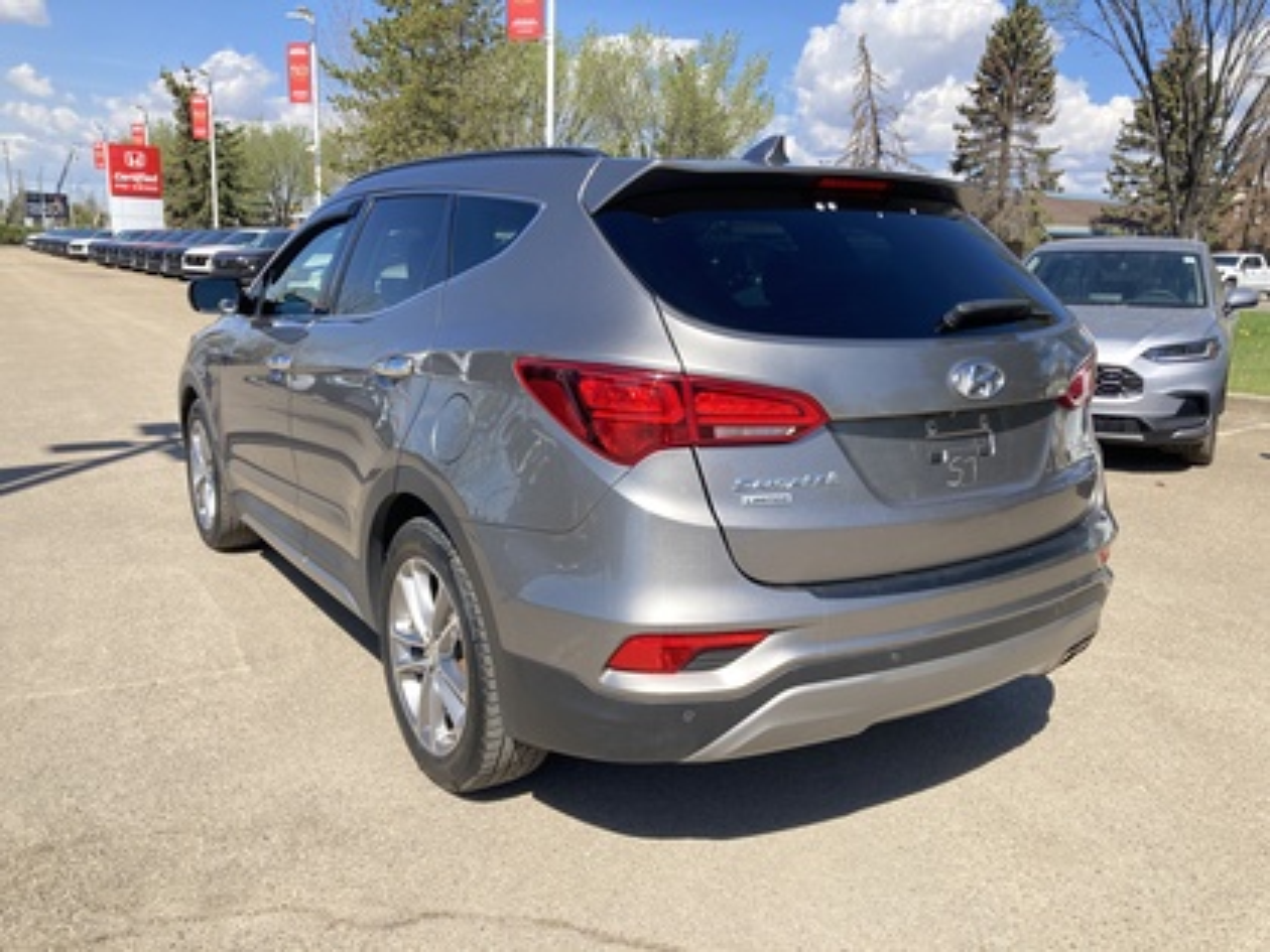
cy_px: 476
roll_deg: -2.5
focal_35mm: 28
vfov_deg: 49.7
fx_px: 1027
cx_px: 635
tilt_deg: -13.1
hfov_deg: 63.4
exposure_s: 1/979
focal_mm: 3.99
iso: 20
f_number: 1.8
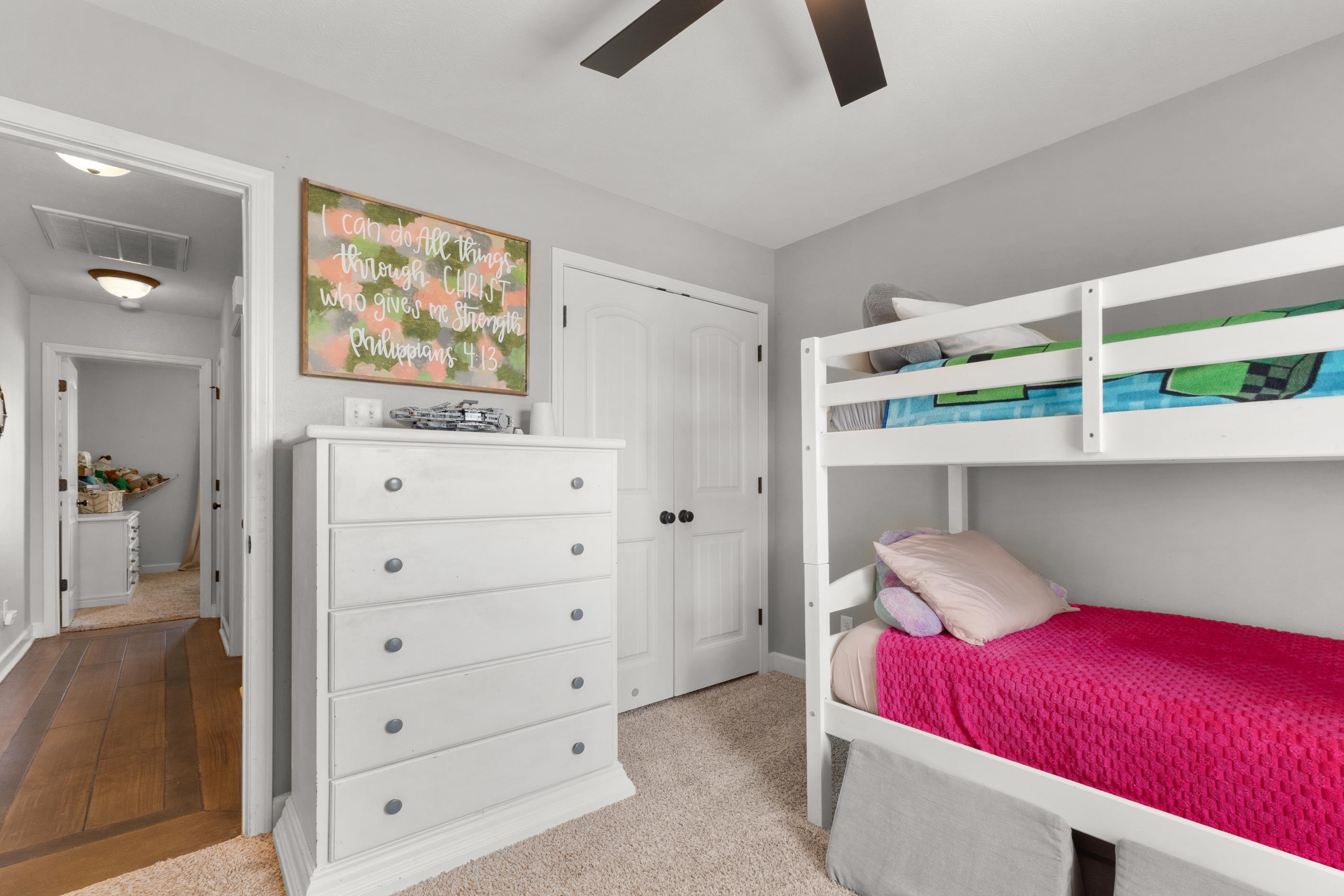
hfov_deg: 96.7
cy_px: 468
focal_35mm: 16
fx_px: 597
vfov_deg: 73.7
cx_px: 683
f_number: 8
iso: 320
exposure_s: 1/5
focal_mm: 10
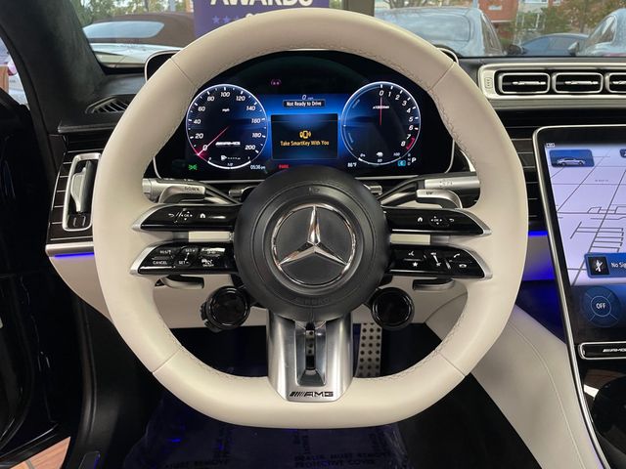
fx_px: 470
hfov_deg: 67.3
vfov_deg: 53.1
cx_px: 313
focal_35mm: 26
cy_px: 234
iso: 160
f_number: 1.6
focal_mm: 4.2
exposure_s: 1/54
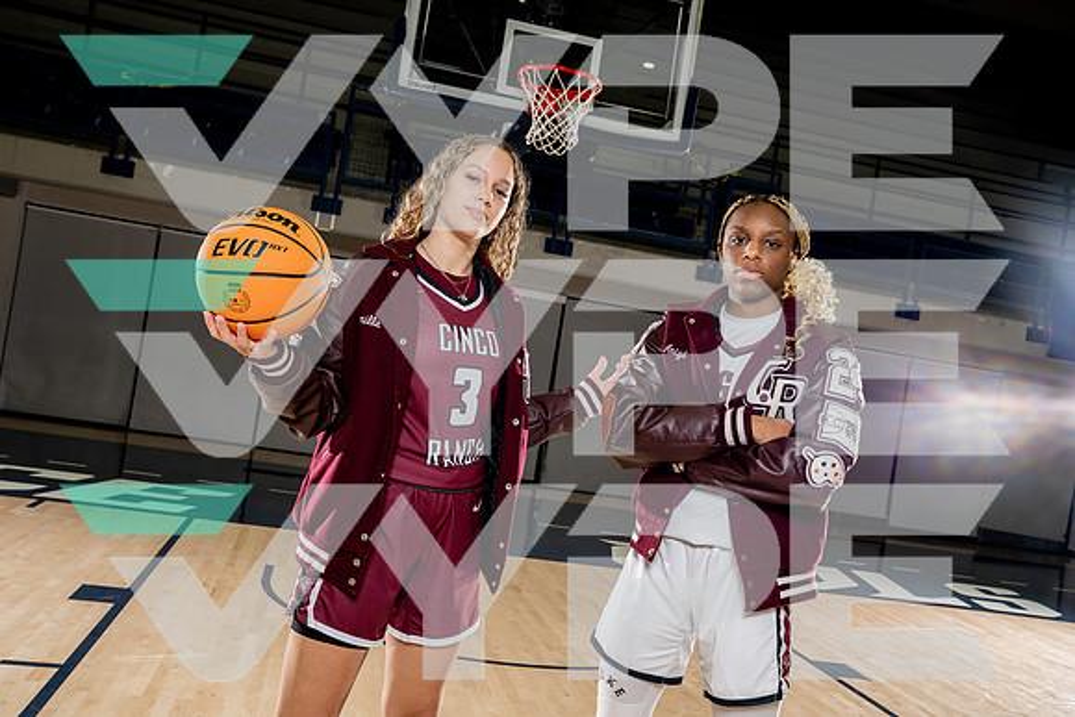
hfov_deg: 55.8
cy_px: 358
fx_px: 1015
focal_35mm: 34
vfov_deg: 38.9
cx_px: 538
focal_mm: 34
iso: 640
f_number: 8
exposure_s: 1/250
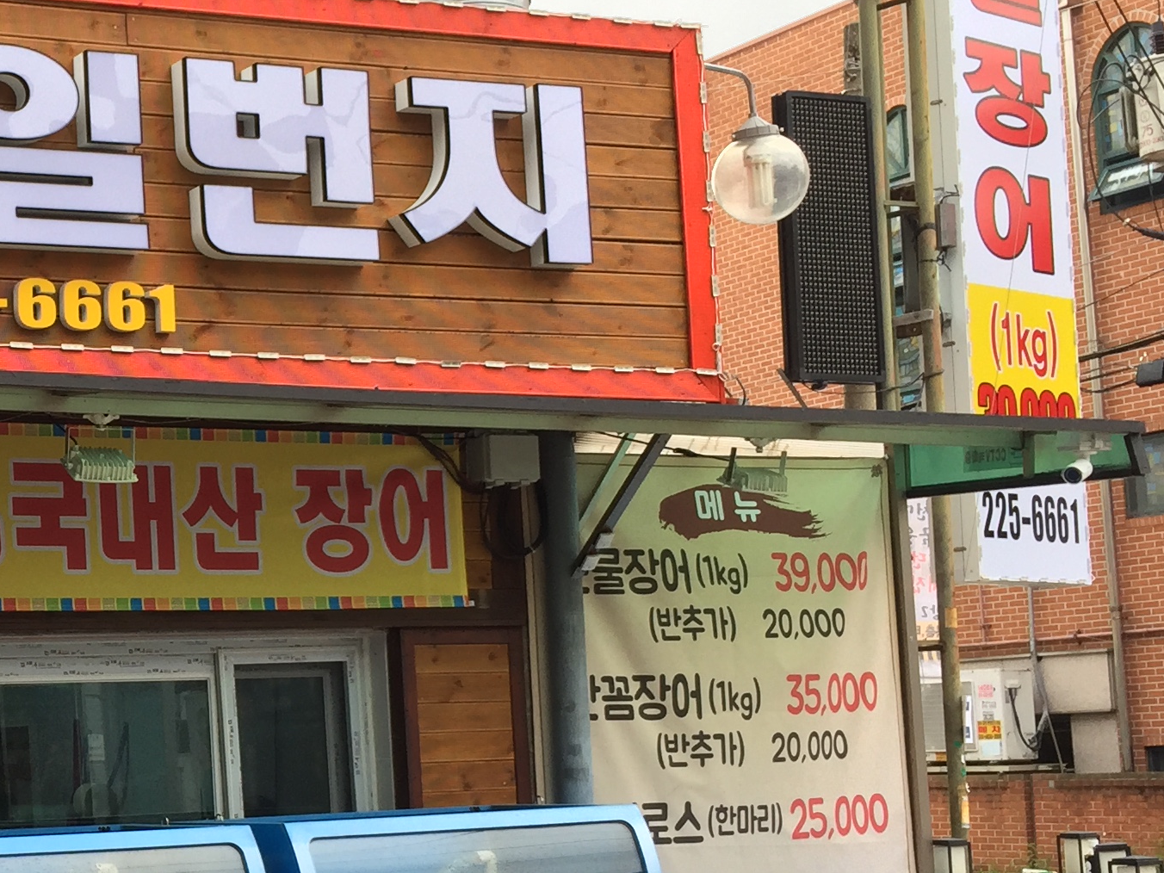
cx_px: -98
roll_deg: +0.0
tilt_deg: +5.4
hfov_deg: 25.8
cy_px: 550
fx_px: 2354
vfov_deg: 21.0
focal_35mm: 70
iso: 32
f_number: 2.2
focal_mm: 4.15
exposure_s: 1/494
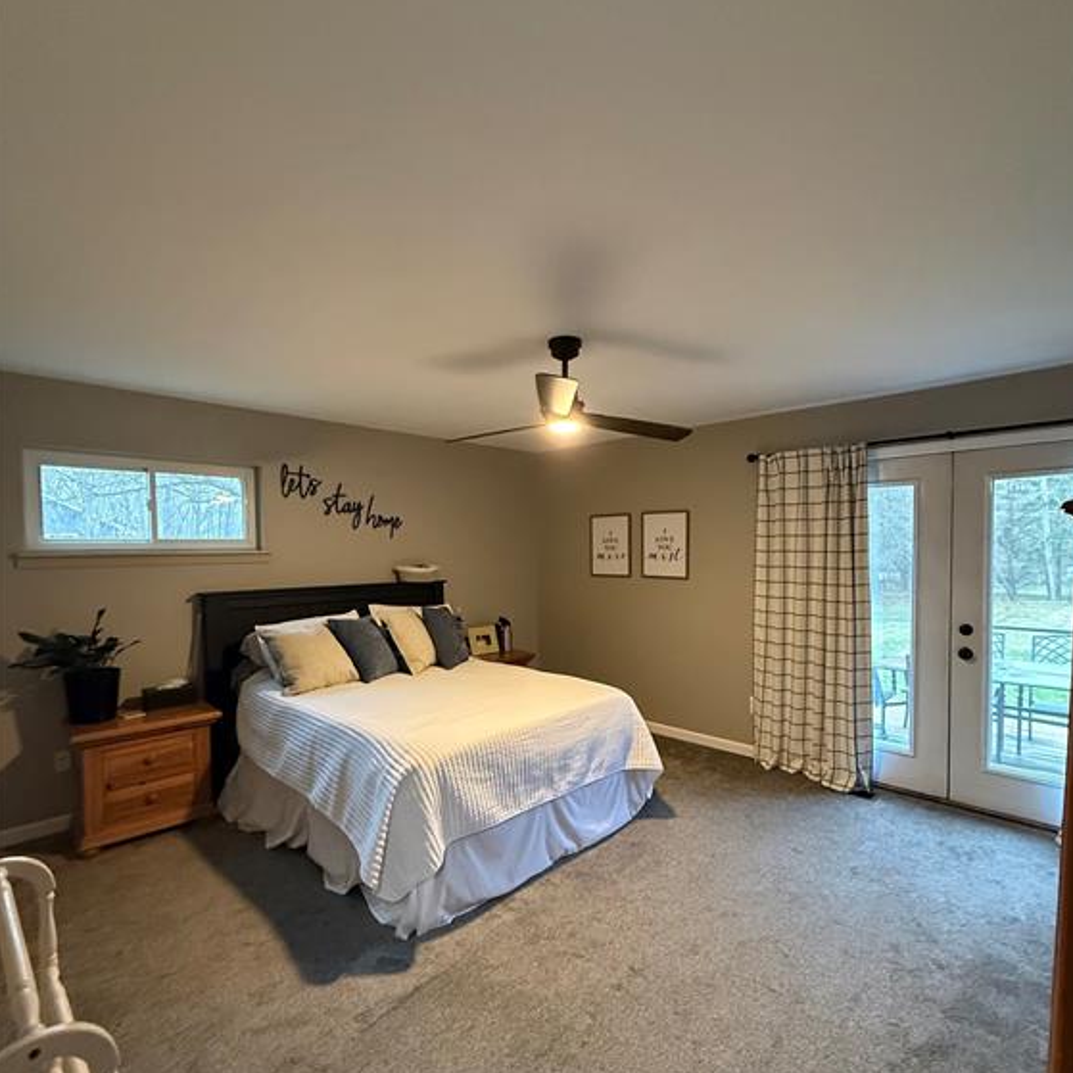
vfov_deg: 83.8
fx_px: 596
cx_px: 545
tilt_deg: -1.1
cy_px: 574
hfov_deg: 84.0
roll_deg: +0.2
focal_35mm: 17
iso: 800
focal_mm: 2.22
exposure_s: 1/60
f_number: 2.2
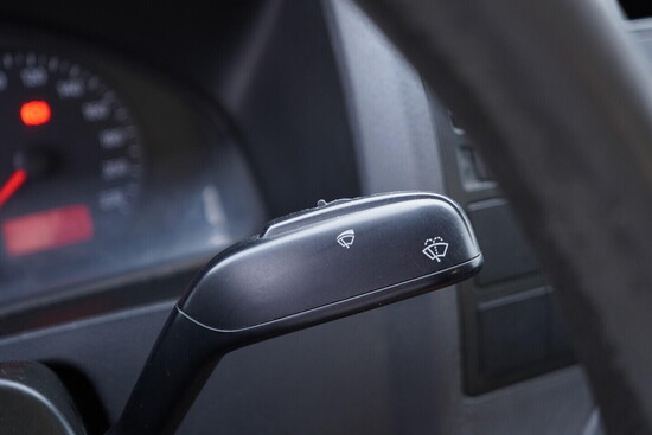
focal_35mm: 36
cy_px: 218
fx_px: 652
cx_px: 326
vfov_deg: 36.9
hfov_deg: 53.1
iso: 400
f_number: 2.8
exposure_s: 1/40
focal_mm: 24
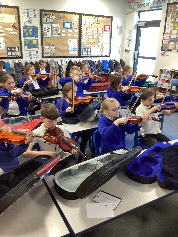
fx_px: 213
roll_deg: -0.4
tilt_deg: -20.3
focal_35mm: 31
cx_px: 89
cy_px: 118
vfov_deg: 58.4
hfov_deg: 45.4
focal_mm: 3.3
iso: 400
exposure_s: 1/40
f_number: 2.4
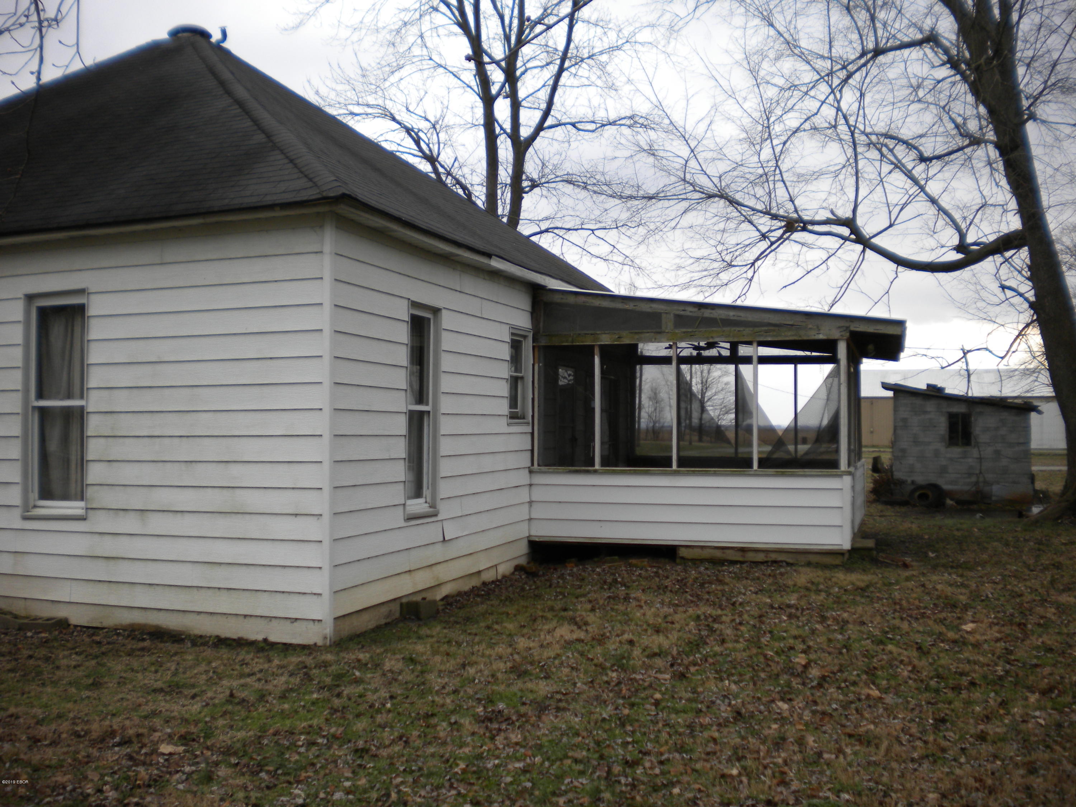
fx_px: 1088
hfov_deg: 52.6
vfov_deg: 40.7
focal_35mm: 35
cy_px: 404
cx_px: 538
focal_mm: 6.3
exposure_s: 1/262
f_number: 3.1
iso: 80
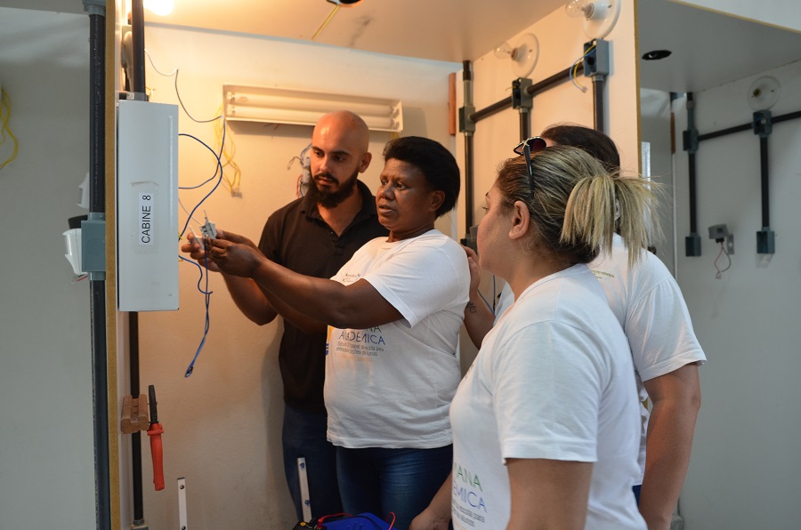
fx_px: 599
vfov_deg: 47.7
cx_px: 400
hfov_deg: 67.5
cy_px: 265
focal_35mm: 27
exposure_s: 1/40
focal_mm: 18
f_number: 3.2
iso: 640
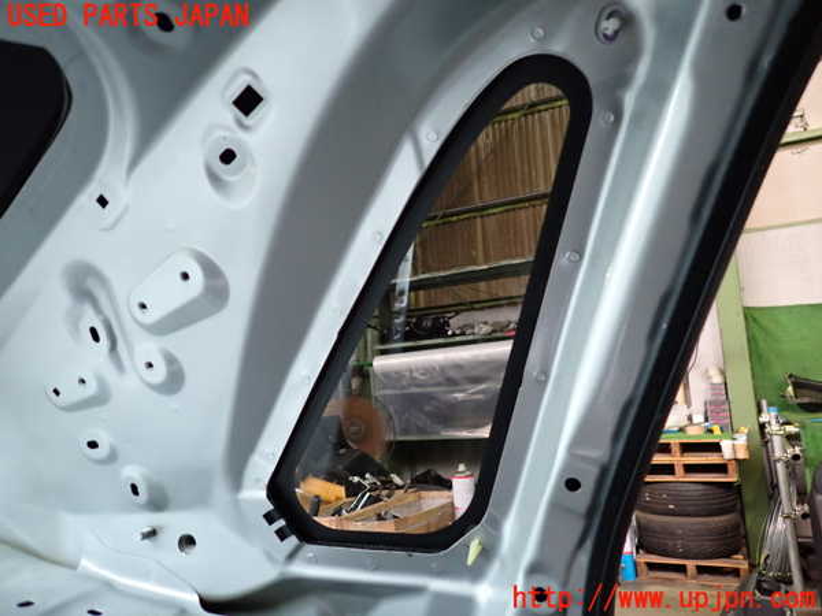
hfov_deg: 69.4
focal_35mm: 25
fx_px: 594
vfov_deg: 54.9
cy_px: 308
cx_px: 411
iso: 500
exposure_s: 1/30
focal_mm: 4.5
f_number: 2
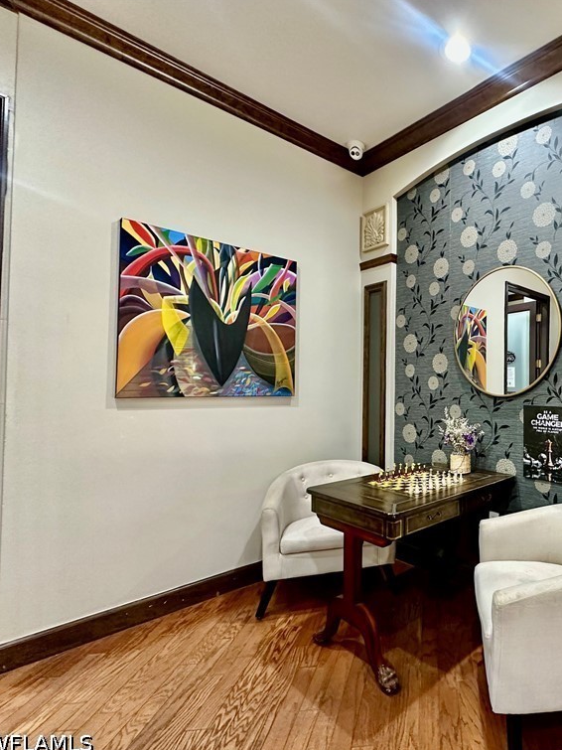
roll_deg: -0.1
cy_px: 378
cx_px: 477
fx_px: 411
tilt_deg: +1.2
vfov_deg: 84.7
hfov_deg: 60.9
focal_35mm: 19
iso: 400
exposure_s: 1/60
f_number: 2.2
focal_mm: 2.22
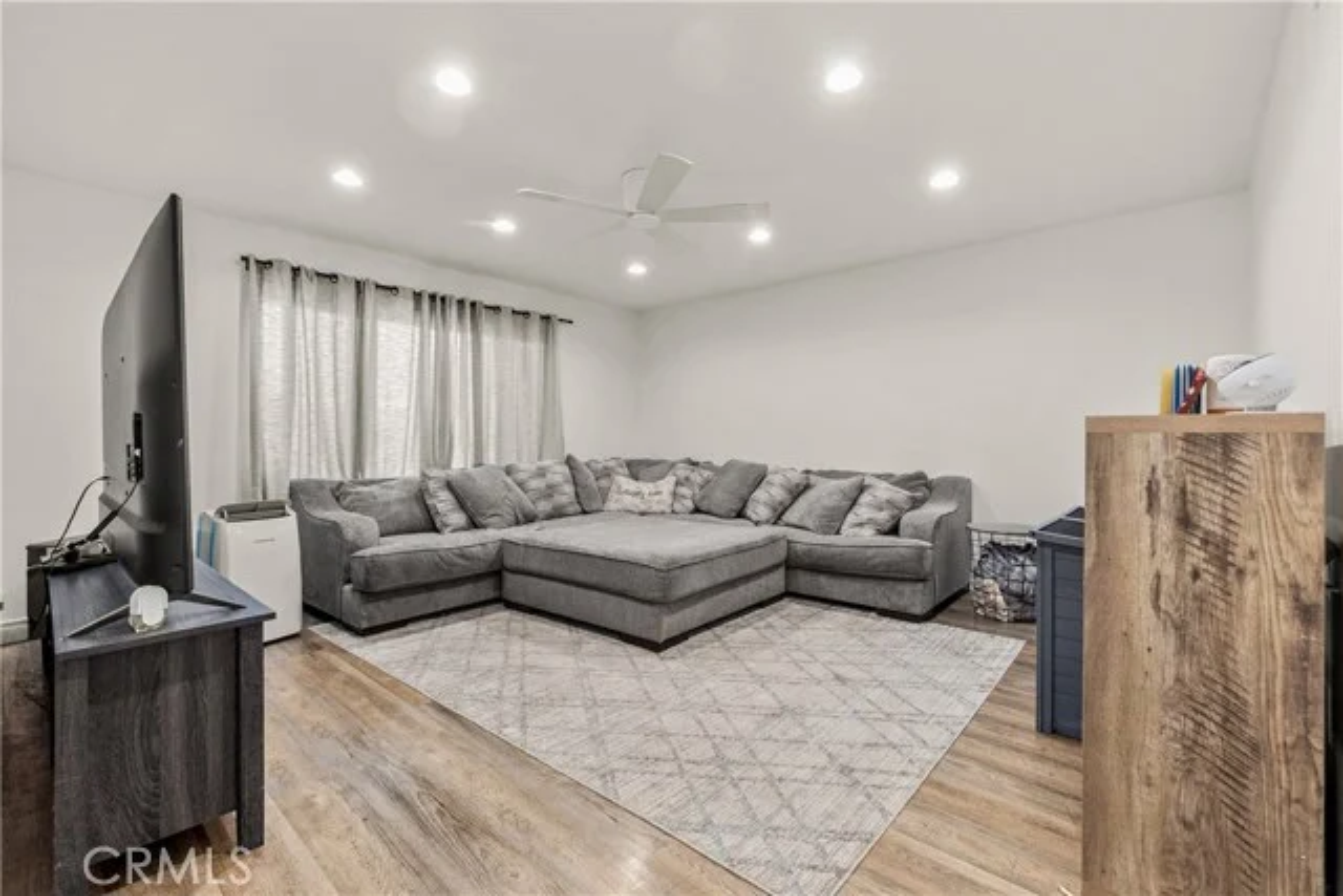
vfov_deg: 77.4
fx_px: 560
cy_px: 448
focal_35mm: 15
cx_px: 672
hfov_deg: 100.4
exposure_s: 1/2.5
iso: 400
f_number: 8
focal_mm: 10
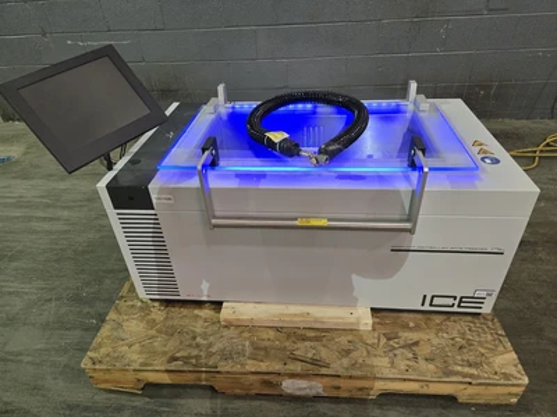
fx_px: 370
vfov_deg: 58.9
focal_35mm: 23
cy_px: 208
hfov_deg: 73.9
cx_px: 278
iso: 500
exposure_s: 1/120
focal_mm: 5.4
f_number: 1.8
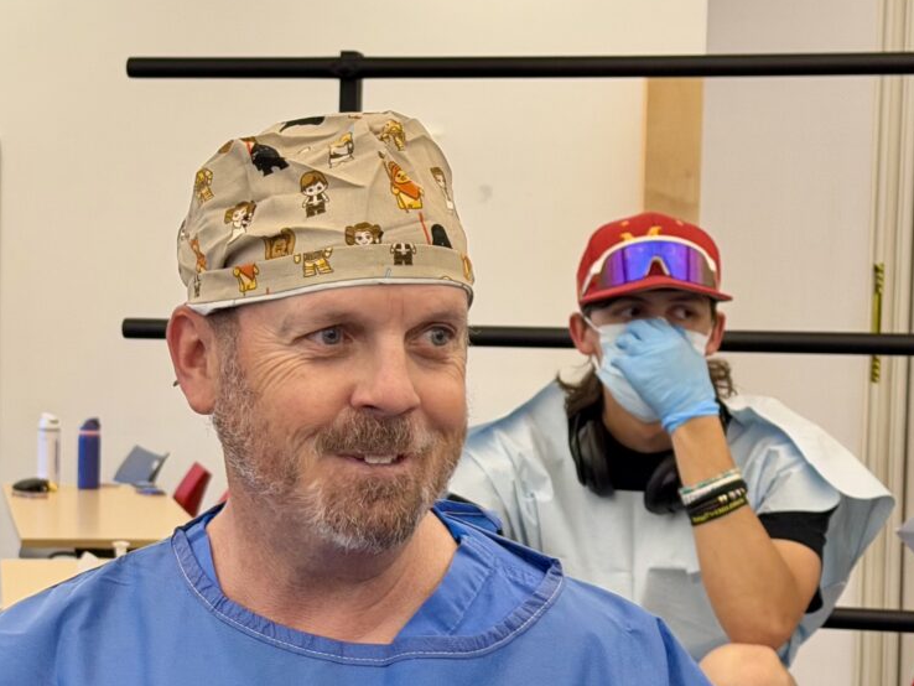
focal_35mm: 104
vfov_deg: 14.2
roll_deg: -0.4
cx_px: 255
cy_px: 448
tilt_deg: -4.0
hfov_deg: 18.8
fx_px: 2747
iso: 125
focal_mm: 6.76
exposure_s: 1/120
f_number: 1.78
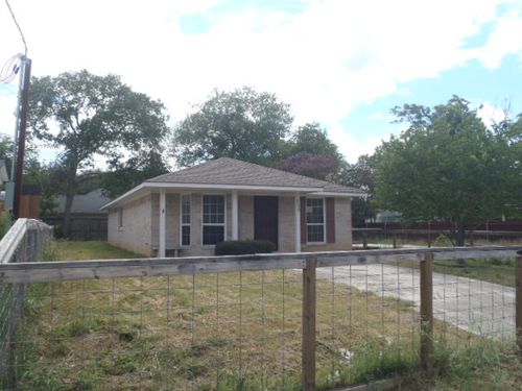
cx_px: 261
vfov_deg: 49.7
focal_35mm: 28
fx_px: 422
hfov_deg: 63.4
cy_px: 196
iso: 80
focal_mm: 5
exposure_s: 1/320
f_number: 3.9
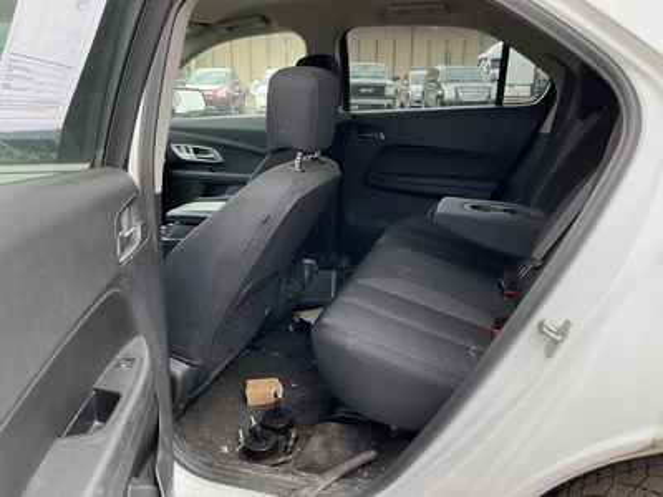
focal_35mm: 29
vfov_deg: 48.2
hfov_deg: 61.7
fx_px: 555
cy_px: 248
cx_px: 332
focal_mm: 3
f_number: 1.8
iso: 25
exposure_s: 1/172
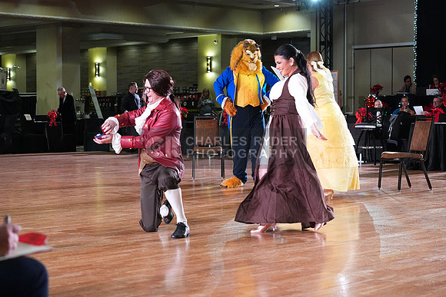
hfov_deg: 27.0
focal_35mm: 75
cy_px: 148
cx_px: 223
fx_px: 929
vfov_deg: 18.2
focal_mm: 75
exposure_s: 1/400
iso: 6400
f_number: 5
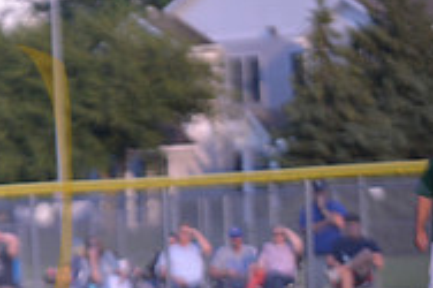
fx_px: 7402
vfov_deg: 2.2
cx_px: -212
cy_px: 249
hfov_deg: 3.3
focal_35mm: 616
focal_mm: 200
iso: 140
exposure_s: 1/1600
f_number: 3.2
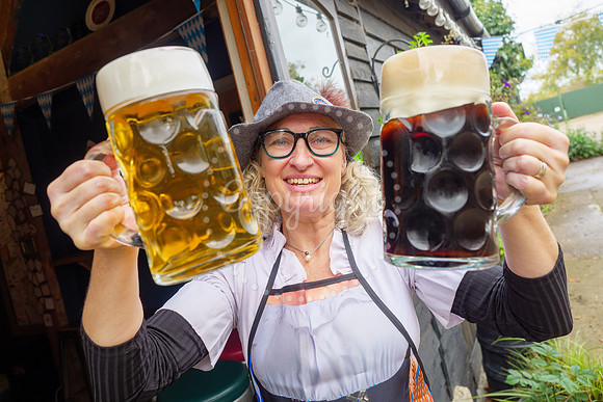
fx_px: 418
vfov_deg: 51.2
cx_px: 302
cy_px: 176
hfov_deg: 71.6
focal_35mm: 25
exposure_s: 1/250
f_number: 2.8
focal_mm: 12
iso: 200
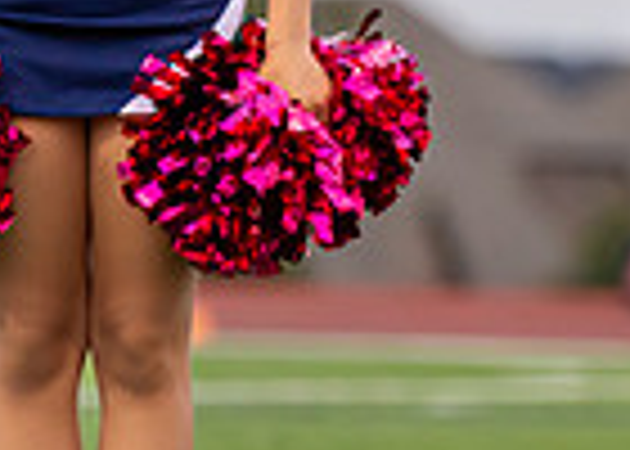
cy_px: -209
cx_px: 880
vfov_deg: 1.8
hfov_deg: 2.6
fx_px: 14099
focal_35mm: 788
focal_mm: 141
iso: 800
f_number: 2.8
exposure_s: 1/2000
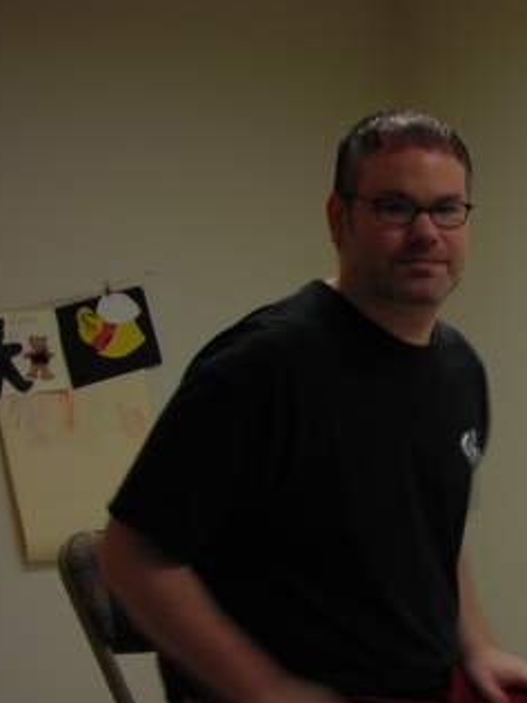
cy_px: 403
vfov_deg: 25.3
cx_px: 607
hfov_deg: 18.3
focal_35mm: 77
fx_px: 1563
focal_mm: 6.3
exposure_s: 1/11.7
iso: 50
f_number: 3.2
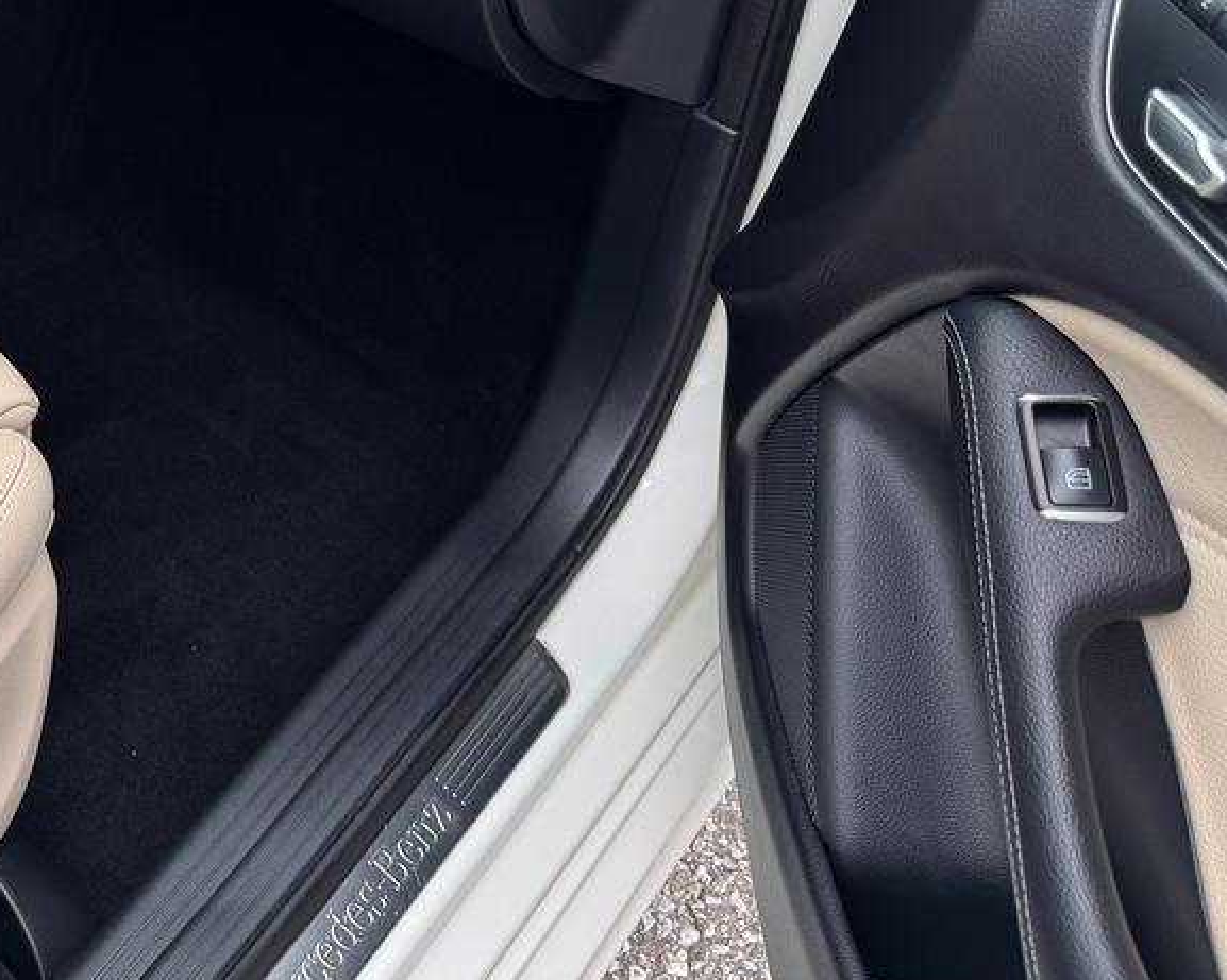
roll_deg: +1.4
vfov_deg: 27.5
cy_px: 13
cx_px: -15
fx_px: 1887
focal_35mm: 52
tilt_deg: -36.5
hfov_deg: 32.9
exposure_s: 1/241
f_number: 1.78
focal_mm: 6.76
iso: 64
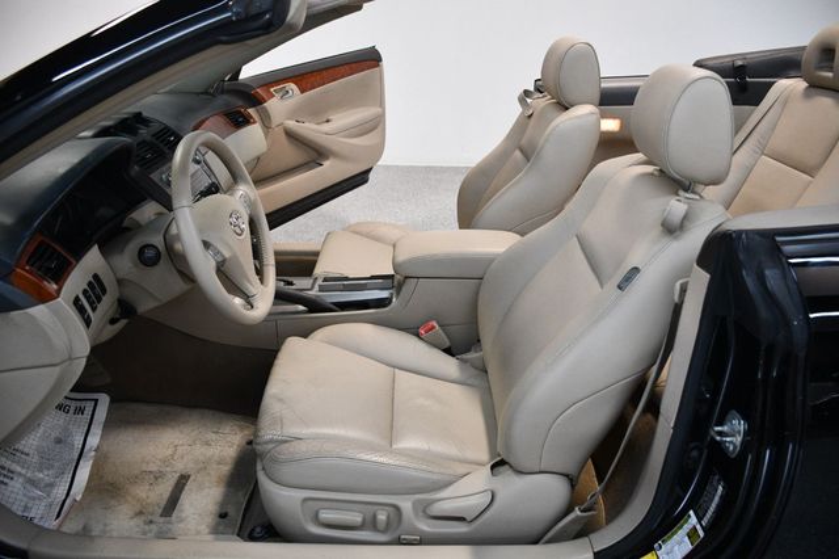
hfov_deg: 67.4
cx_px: 420
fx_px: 629
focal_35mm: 27
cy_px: 280
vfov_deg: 47.9
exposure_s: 1/125
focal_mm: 18
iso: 1600
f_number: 3.5
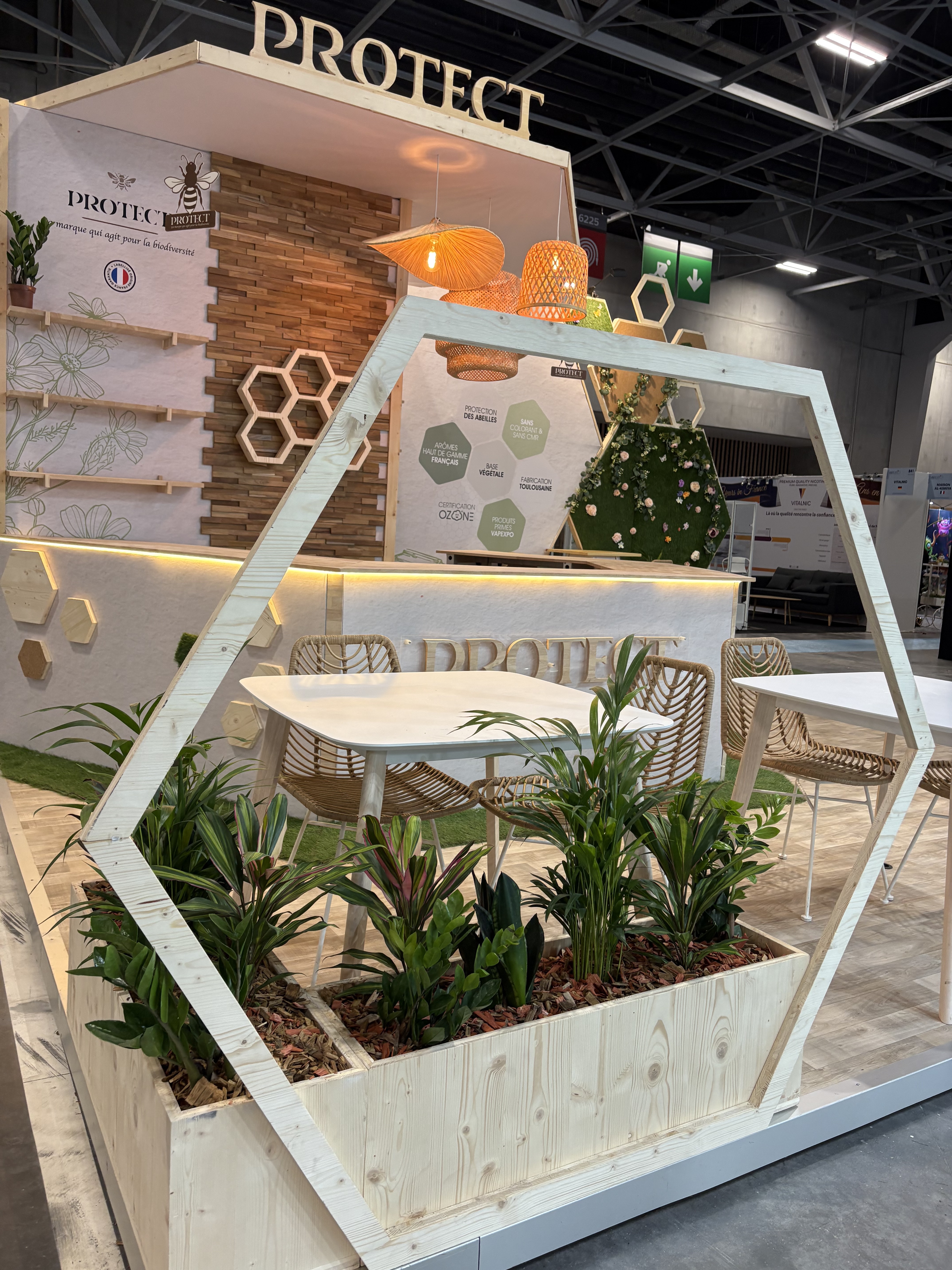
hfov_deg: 53.1
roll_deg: -3.1
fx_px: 953
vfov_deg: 67.3
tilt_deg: -5.3
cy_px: 635
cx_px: 476
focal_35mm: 26
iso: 100
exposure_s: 1/100
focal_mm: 5.96
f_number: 1.6
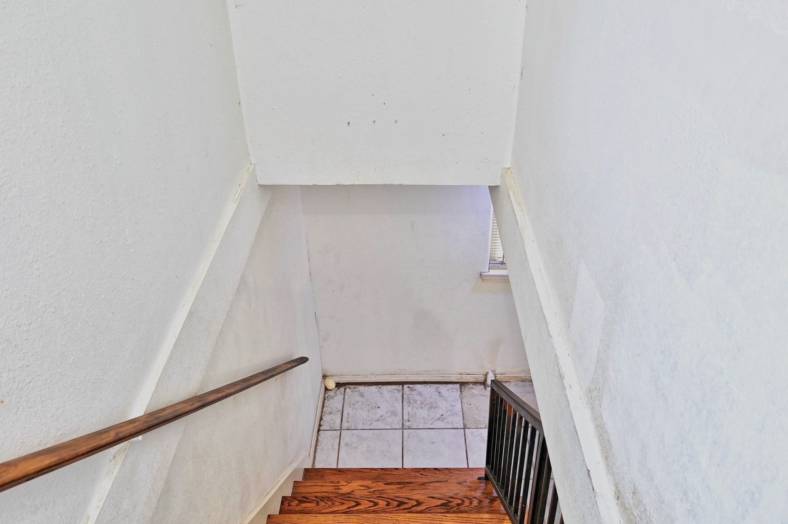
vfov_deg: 44.9
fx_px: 634
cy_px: 237
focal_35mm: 29
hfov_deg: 63.6
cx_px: 423
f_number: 8
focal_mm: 25
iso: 400
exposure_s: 1/6
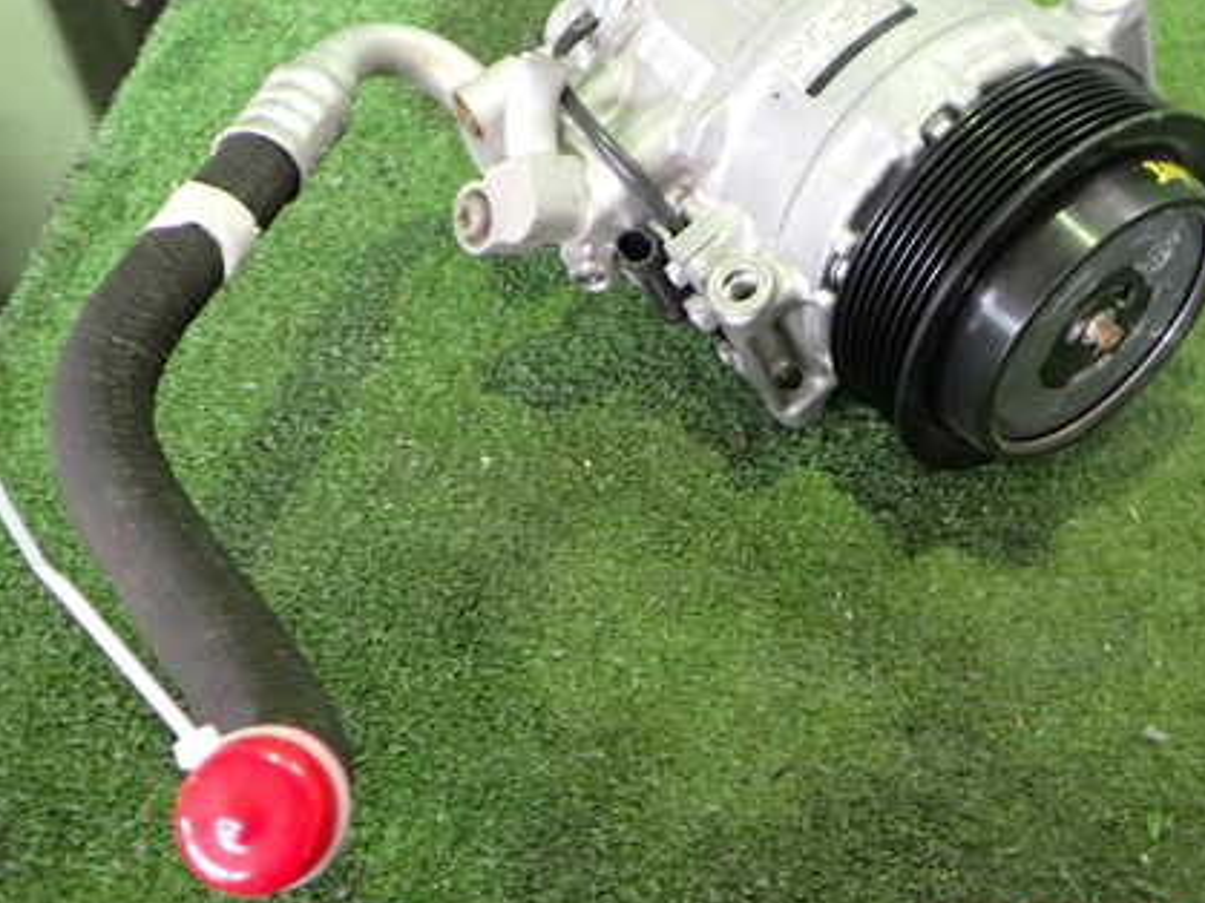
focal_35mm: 43
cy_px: 342
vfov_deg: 33.4
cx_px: 722
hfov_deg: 43.6
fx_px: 1496
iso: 640
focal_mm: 5.4
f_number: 2.3
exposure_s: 1/30
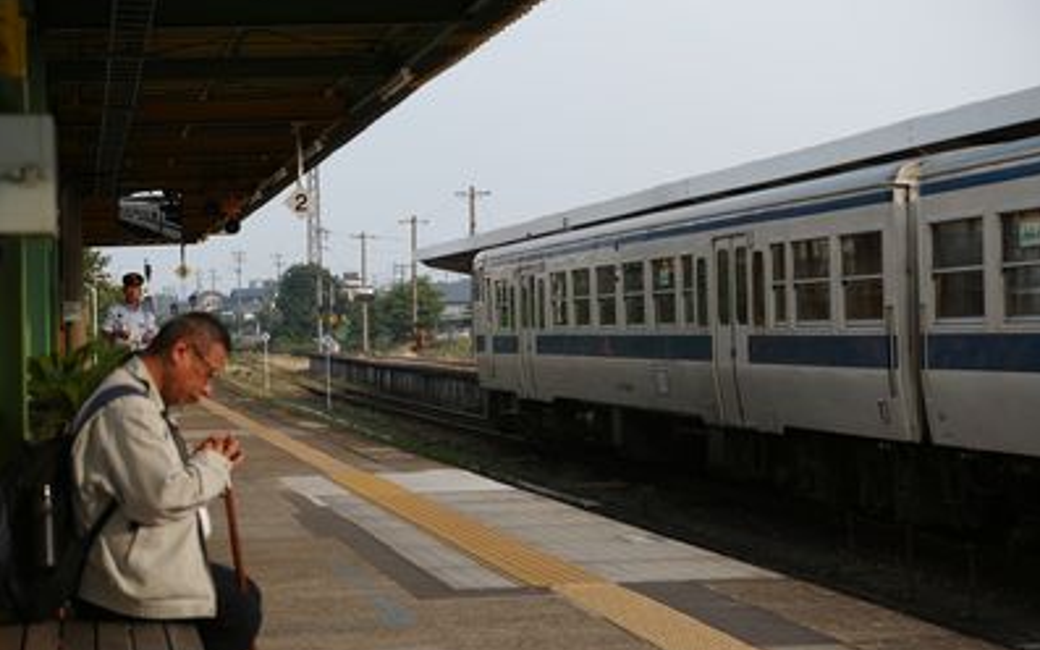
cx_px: 521
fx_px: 2182
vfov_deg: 16.9
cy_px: 329
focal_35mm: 77
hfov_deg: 26.8
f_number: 4
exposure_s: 1/640
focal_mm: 50
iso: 100
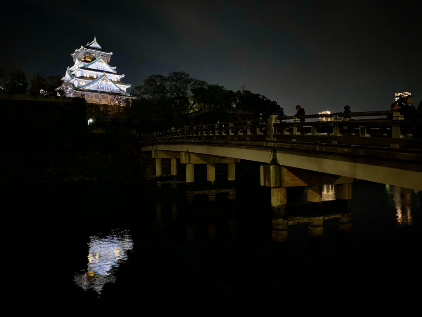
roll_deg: +1.1
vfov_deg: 53.1
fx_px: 317
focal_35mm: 26
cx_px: 211
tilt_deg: +0.0
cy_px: 158
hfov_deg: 67.3
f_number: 1.8
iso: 2000
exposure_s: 1/15
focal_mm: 4.25
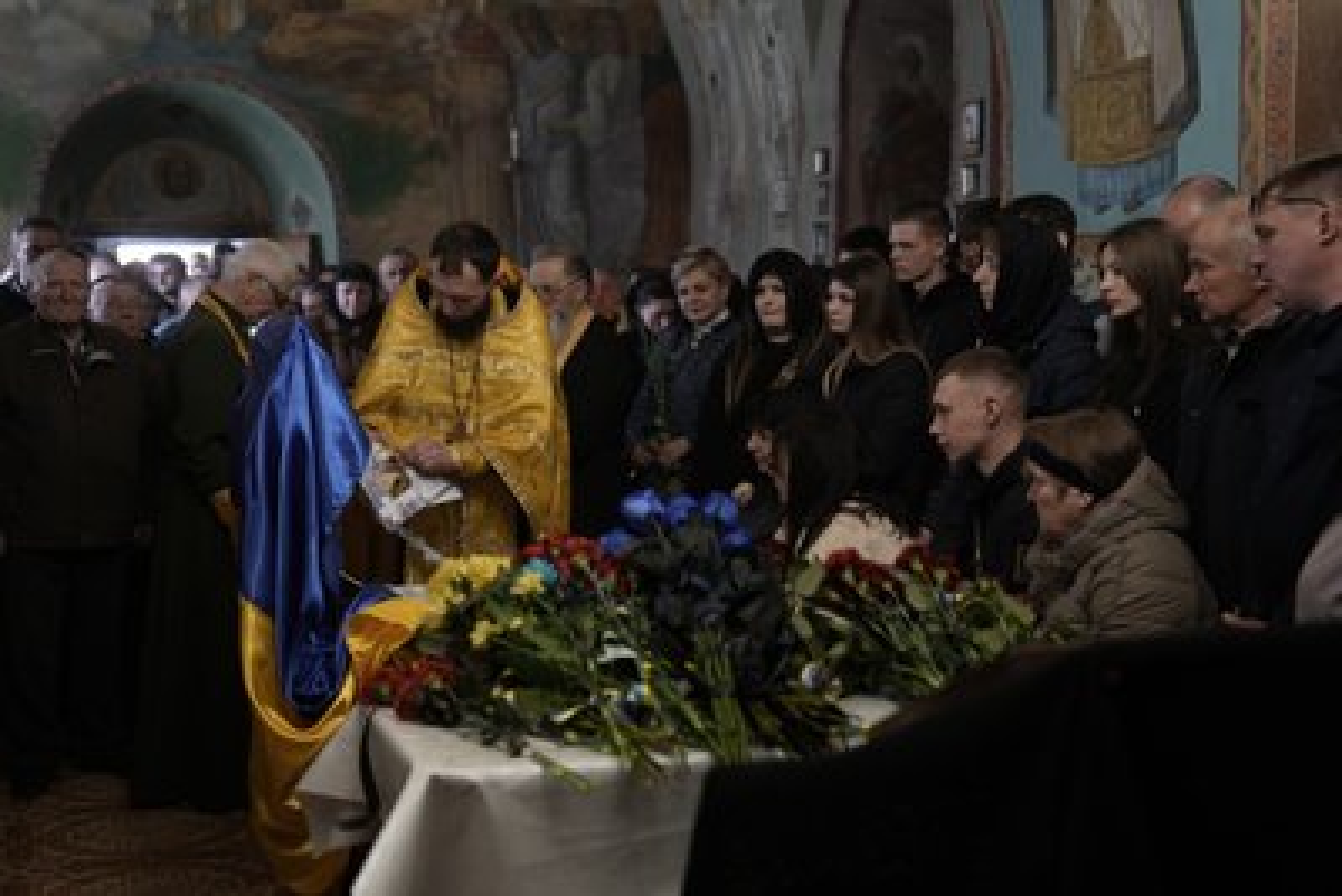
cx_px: 671
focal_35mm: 54
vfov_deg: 25.1
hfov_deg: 36.9
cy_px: 448
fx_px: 2014
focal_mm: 54
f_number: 2.8
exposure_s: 1/60
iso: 1600
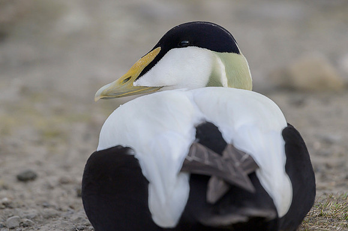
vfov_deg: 2.8
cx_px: 174
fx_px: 4670
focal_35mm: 483
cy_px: 91
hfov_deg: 4.3
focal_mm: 400
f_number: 5.6
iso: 800
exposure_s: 1/2500
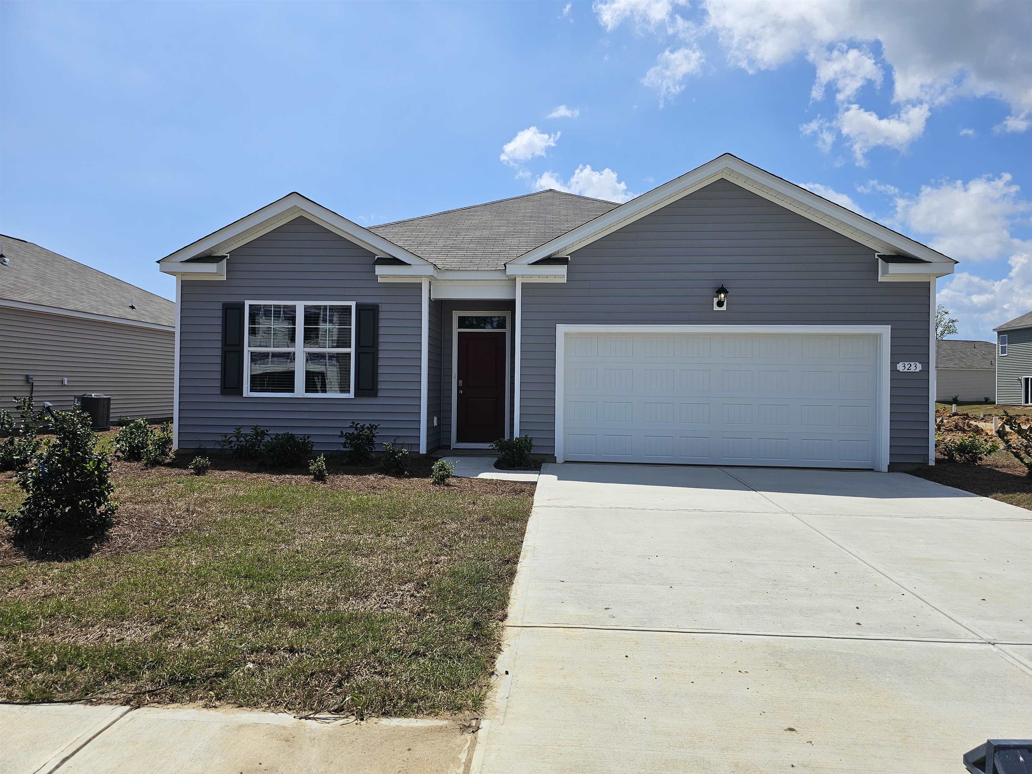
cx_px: 516
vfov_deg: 58.9
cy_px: 387
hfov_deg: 73.9
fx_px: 686
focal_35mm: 23
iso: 10
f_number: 1.7
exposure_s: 1/1623
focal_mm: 6.3
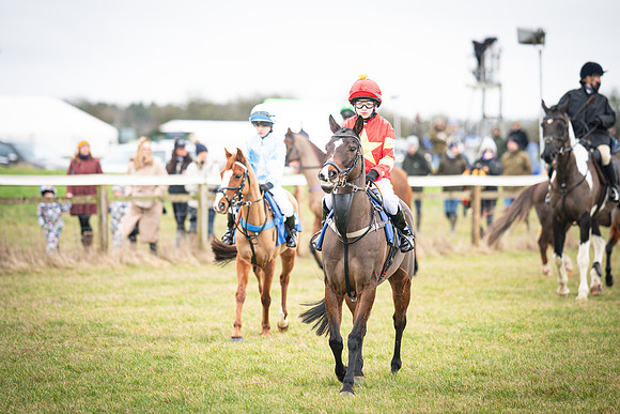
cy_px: 207
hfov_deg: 10.2
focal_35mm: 202
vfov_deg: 6.8
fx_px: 3480
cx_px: 310
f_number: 1.9
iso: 800
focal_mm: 135
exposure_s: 1/1200
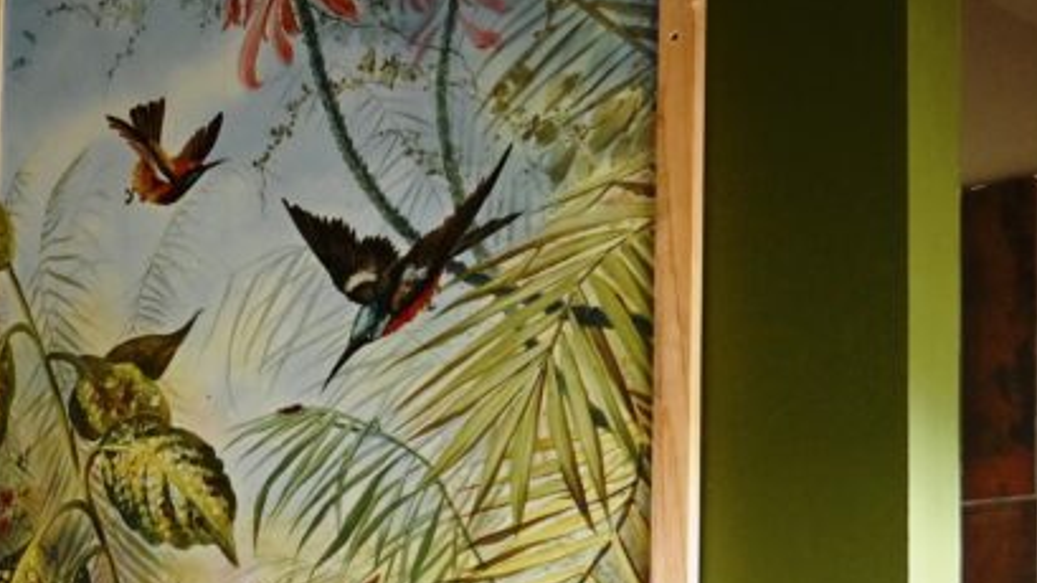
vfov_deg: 17.8
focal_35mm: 63
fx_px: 1732
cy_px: 774
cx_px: -145
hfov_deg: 29.5
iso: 400
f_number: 3.5
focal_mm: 16
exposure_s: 1/160
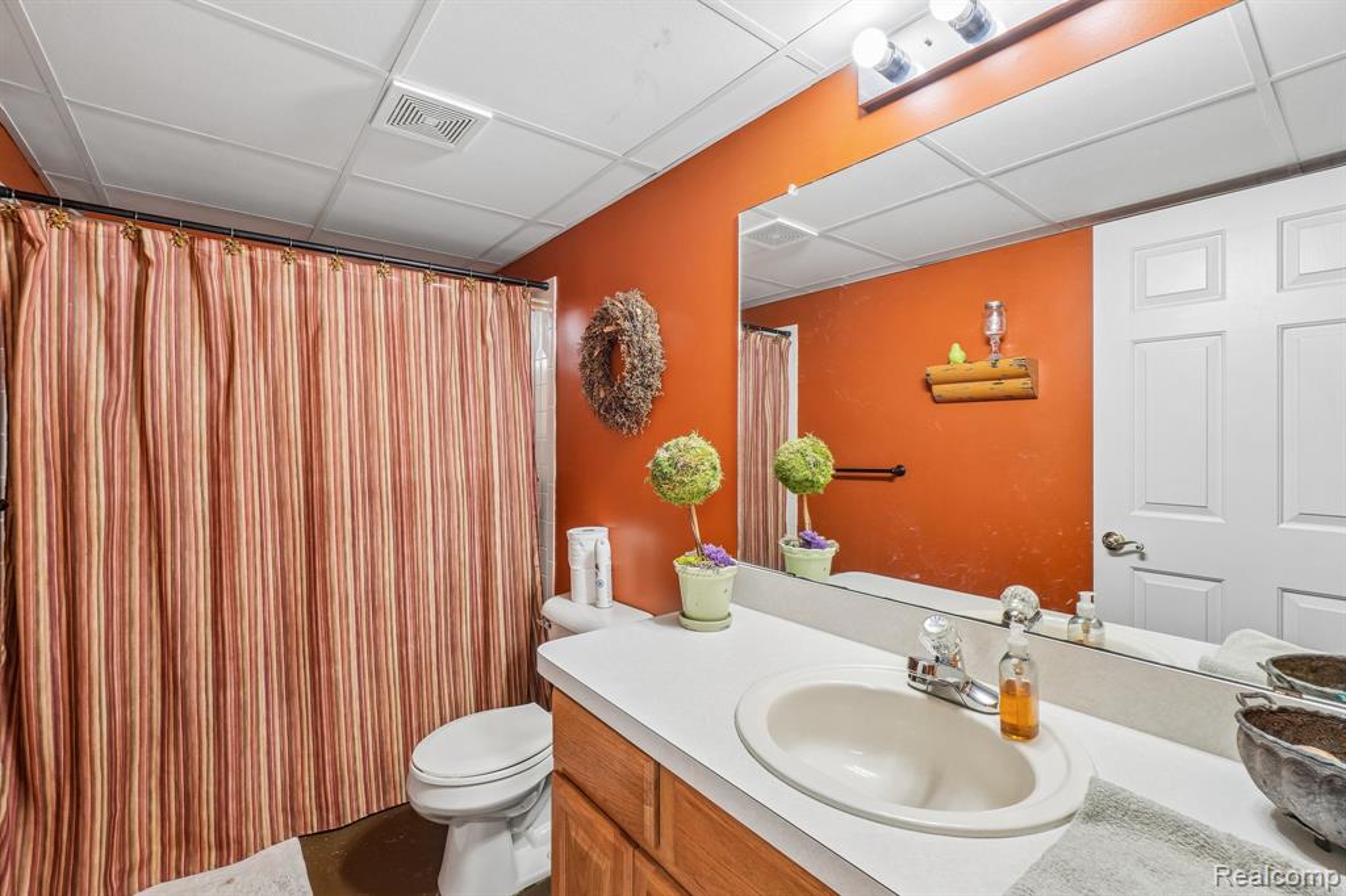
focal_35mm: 15
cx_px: 673
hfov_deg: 100.4
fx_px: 561
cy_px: 448
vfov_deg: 77.3
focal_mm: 10
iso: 400
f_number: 8
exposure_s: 1/10
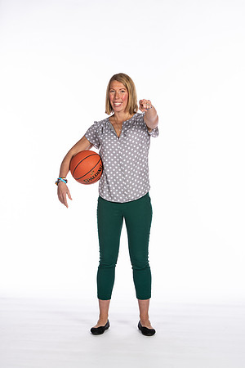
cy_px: 184
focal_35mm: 105
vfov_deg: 19.5
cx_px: 122
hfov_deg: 13.0
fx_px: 1072
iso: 100
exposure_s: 1/100
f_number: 5.6
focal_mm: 70
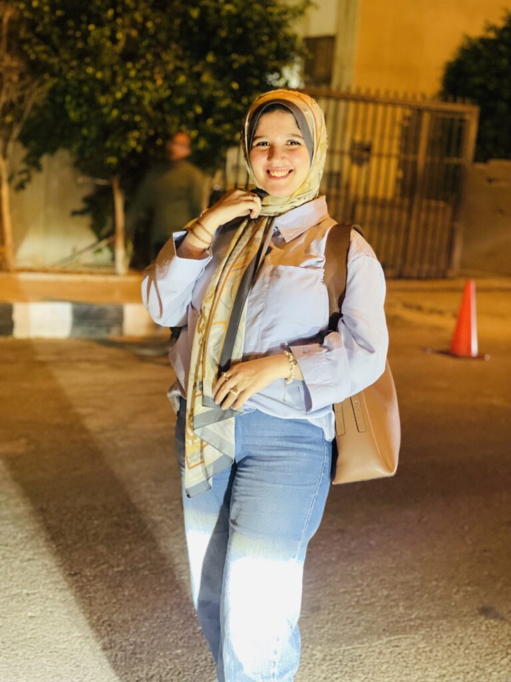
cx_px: 256
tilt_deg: -8.2
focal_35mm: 64
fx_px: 1260
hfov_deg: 22.9
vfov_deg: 30.3
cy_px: 341
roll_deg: -4.4
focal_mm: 7.5
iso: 400
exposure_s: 1/14
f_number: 2.2
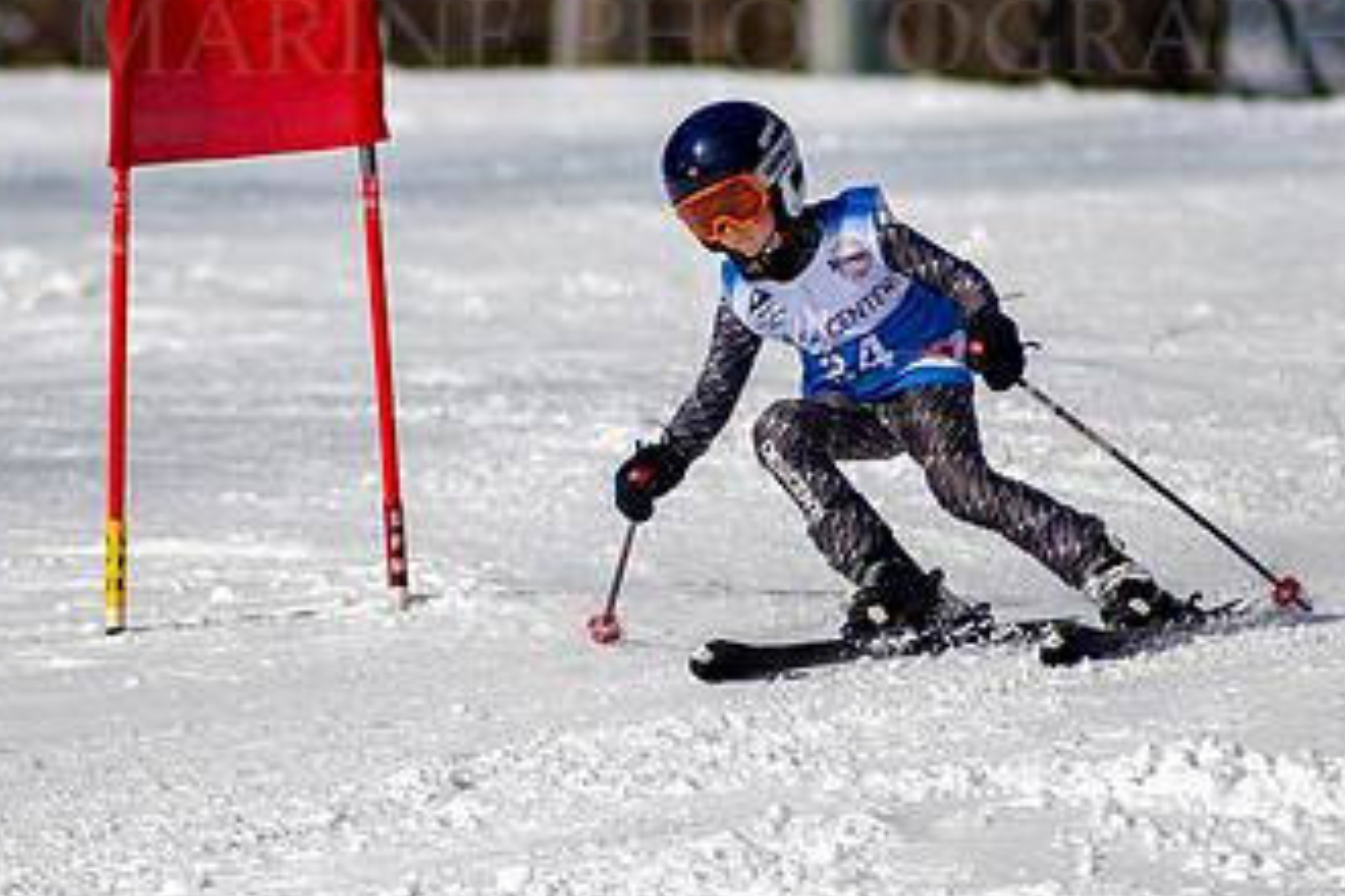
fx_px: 45913
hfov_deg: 1.7
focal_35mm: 1229
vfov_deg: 1.1
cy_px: 507
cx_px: 566
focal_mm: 300
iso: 100
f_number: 2.8
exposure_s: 1/8000
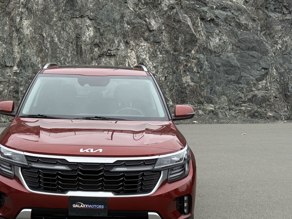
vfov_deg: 20.6
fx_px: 599
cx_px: 92
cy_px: 160
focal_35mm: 71
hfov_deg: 27.2
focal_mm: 6.76
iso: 64
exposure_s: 1/566
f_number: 1.78
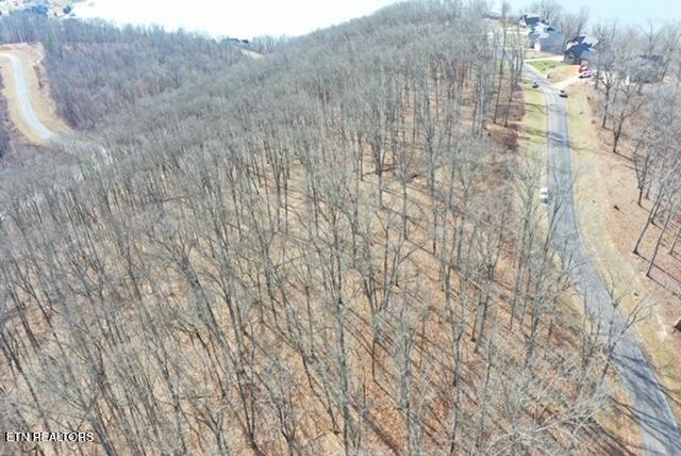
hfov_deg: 65.4
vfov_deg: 46.5
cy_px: 228
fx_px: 530
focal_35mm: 28
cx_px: 340
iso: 100
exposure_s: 1/160
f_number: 4.5
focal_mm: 10.26
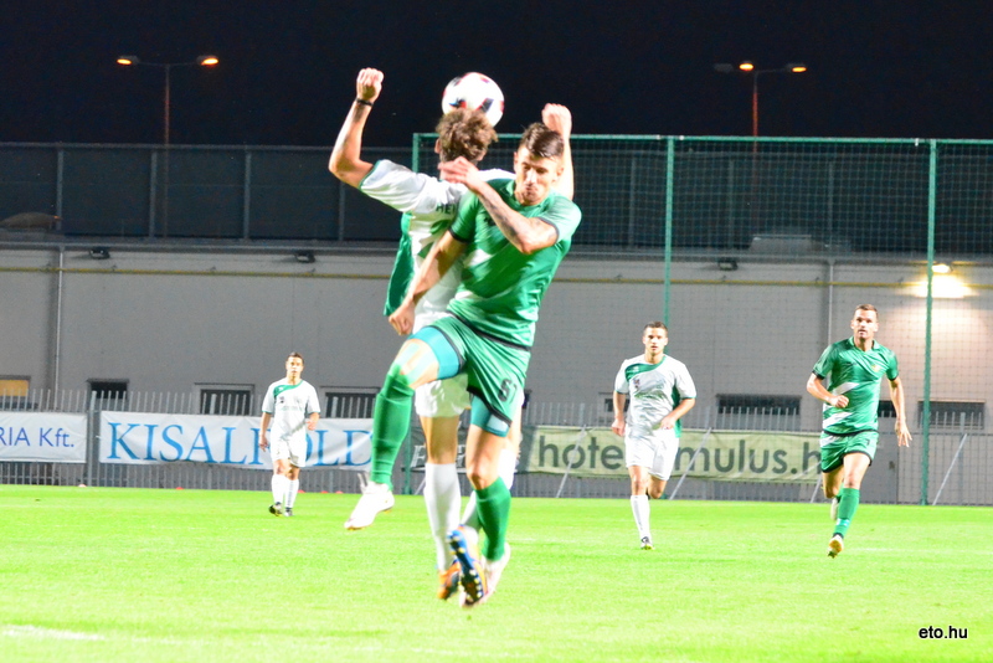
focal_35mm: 153
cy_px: 332
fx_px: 4222
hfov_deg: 13.4
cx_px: 496
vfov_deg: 9.0
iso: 6400
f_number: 4.5
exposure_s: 1/250
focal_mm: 102
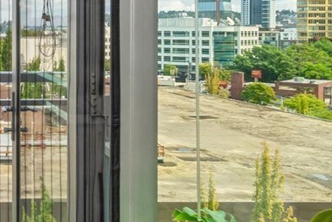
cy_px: 24
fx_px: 526
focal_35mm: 57
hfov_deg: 29.6
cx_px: -75
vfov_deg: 23.2
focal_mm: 14
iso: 200
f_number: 8
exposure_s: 1/320
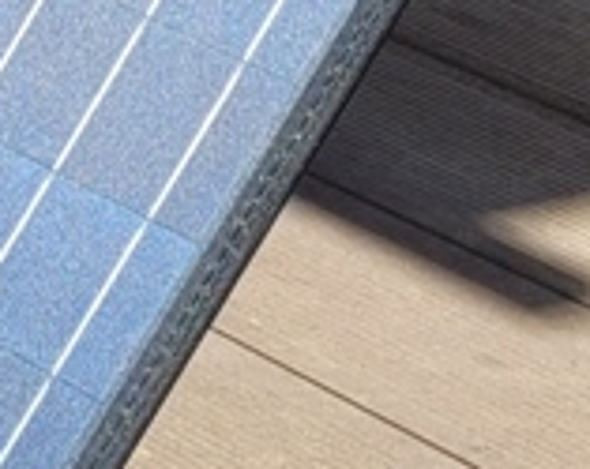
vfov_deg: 9.2
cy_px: -30
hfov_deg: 10.1
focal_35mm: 166
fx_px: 2893
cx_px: -861
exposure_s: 1/1096
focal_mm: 5.4
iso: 40
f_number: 1.8
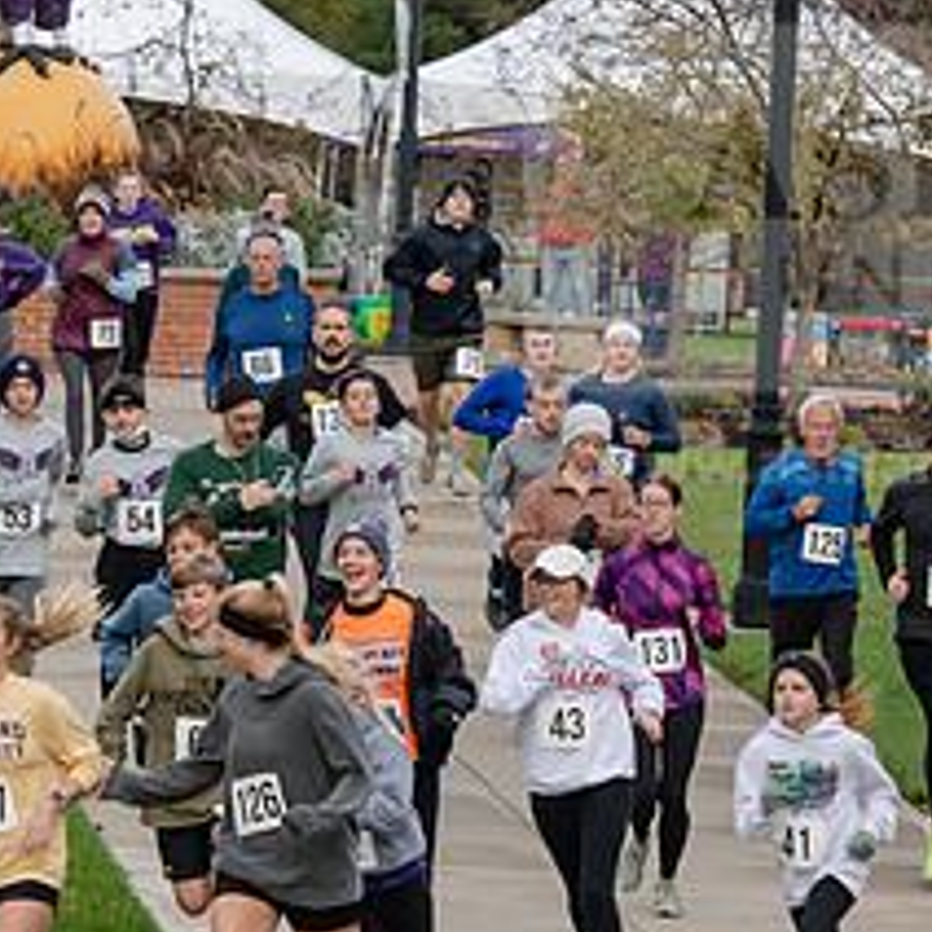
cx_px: 391
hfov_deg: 5.2
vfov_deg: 5.2
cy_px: 556
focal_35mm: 338
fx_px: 10296
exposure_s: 1/400
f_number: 6.3
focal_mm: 145
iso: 500
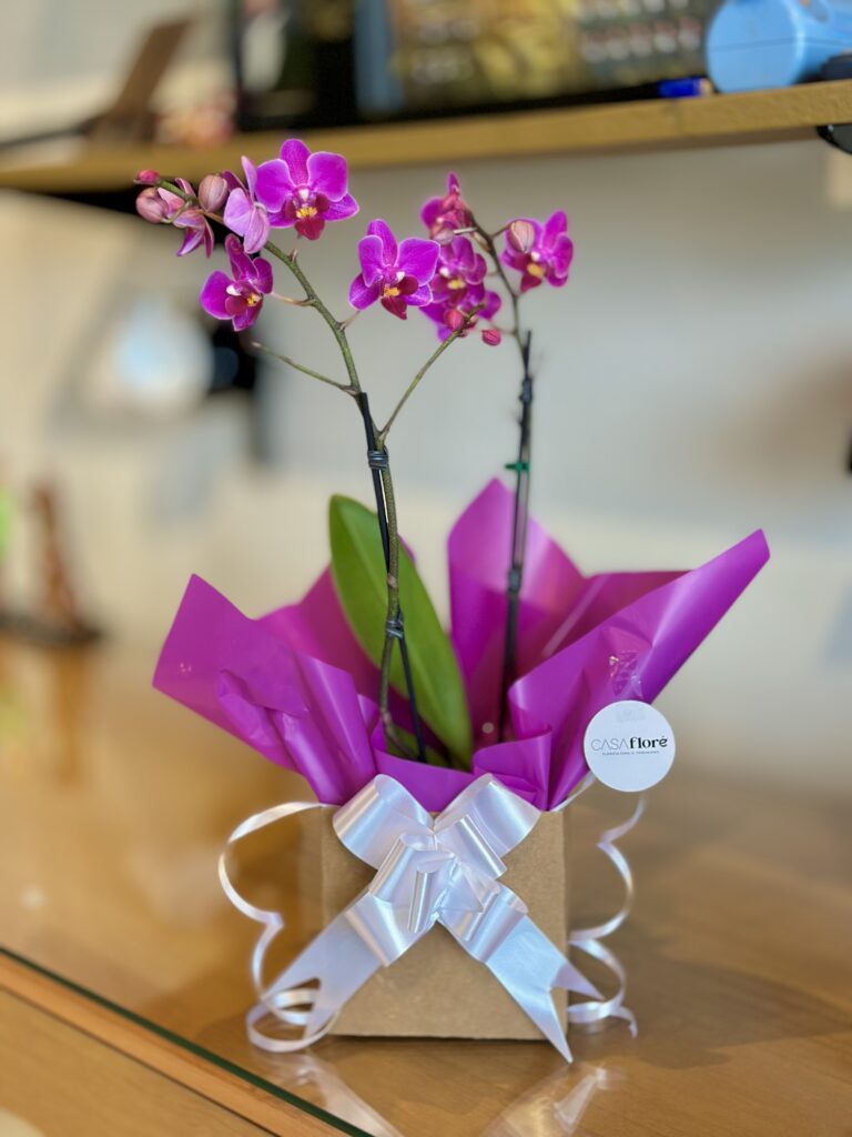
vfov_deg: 39.7
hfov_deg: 30.3
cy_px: 568
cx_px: 426
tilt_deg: -12.1
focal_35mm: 48
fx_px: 1575
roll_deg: +1.2
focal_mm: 6.86
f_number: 1.78
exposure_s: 1/60
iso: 100
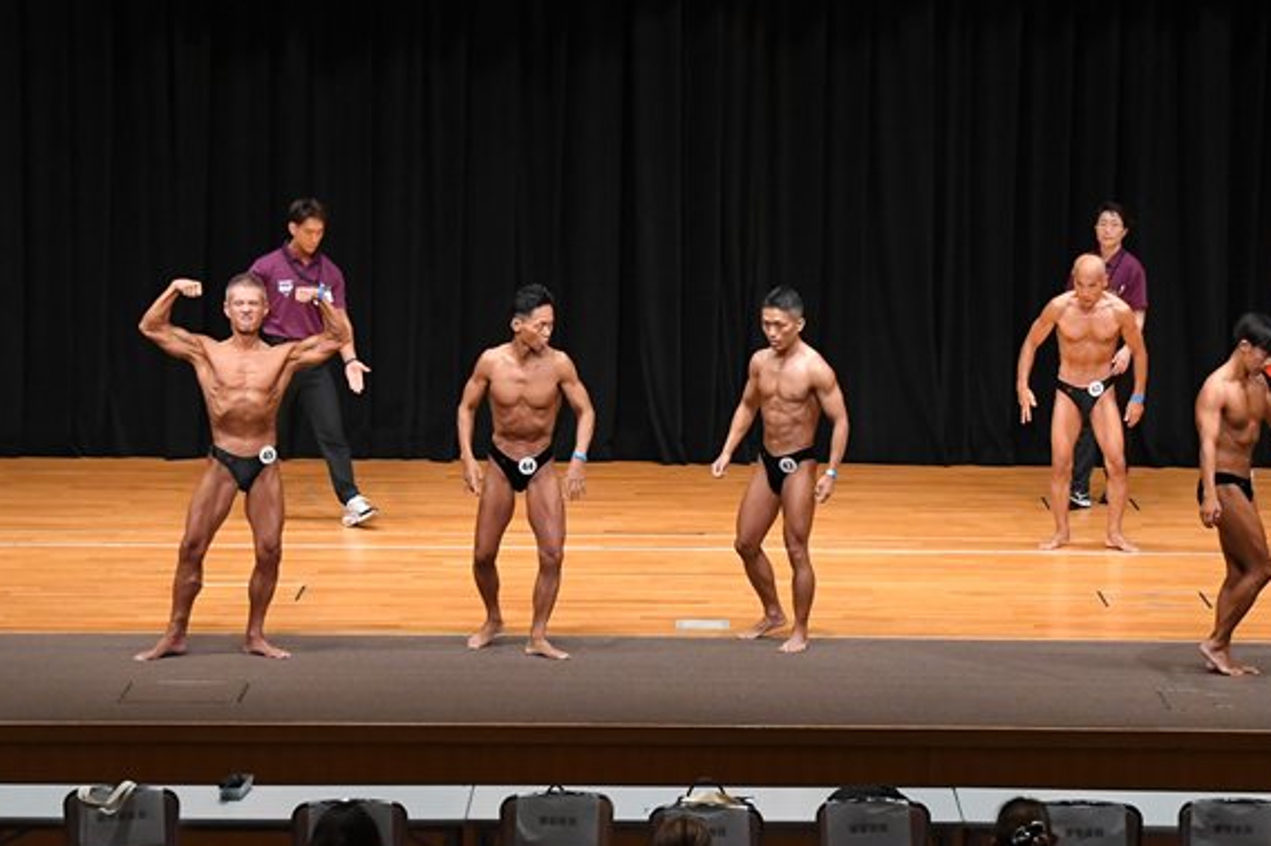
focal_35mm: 127
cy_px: 340
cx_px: 737
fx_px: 4481
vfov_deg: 10.8
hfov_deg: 16.1
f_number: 5.6
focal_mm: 62
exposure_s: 1/400
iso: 4000
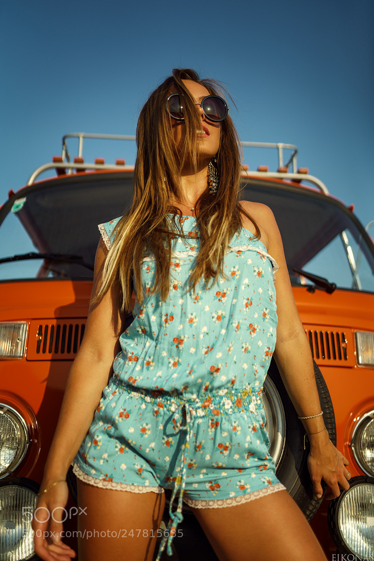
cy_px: 280
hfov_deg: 37.9
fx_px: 545
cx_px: 187
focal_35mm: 35
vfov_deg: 54.4
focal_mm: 35
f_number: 1.4
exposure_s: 1/6400
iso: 100
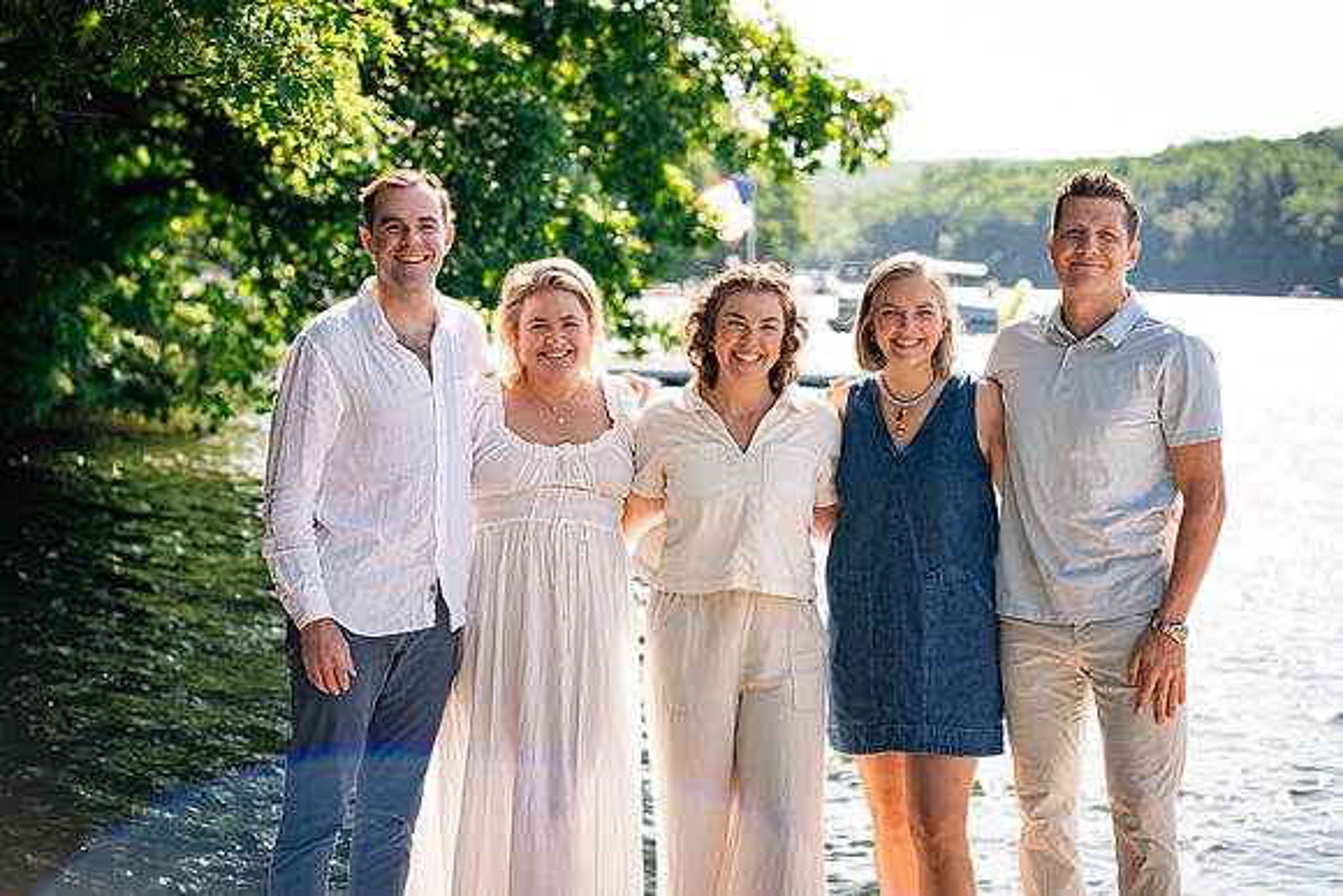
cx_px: 672
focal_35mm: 85
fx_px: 3172
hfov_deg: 23.9
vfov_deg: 16.1
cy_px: 448
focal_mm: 85
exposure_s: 1/1600
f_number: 3.5
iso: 320
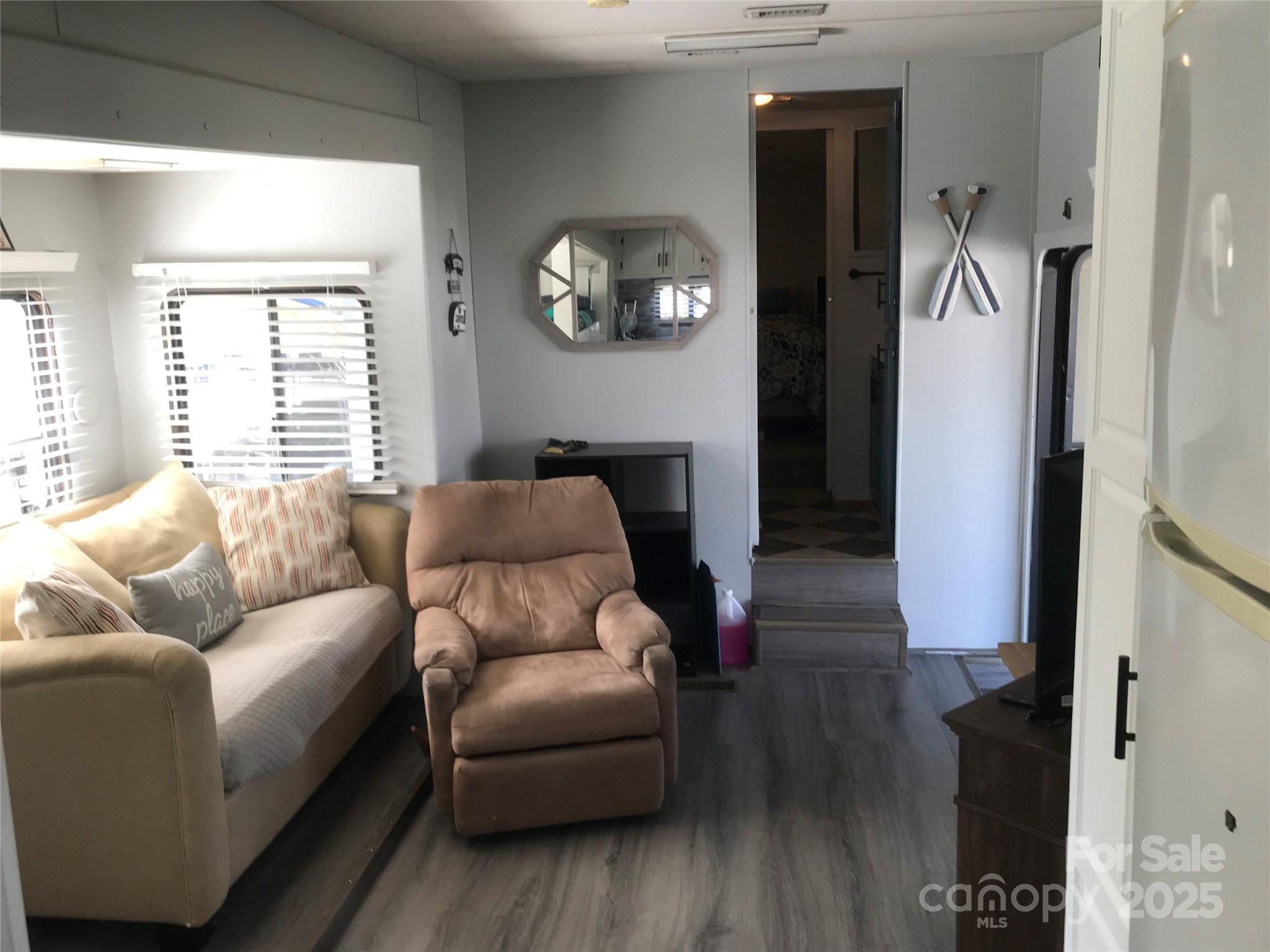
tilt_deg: -9.4
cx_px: 635
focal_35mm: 28
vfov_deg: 49.7
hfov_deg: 63.4
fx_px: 1027
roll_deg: +0.1
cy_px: 476
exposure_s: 1/60
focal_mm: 3.99
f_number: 1.8
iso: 20
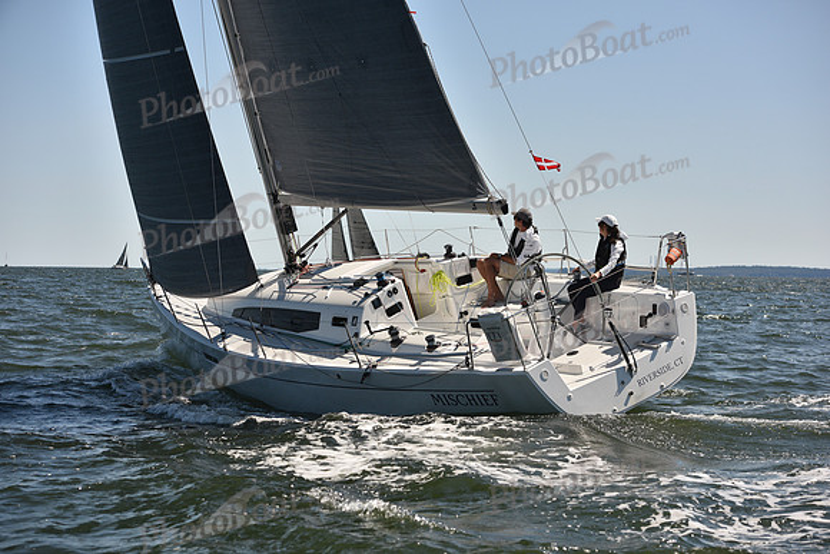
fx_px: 1614
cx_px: 415
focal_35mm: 70
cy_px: 277
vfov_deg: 19.5
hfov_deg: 28.8
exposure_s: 1/1250
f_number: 5
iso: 250
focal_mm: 70
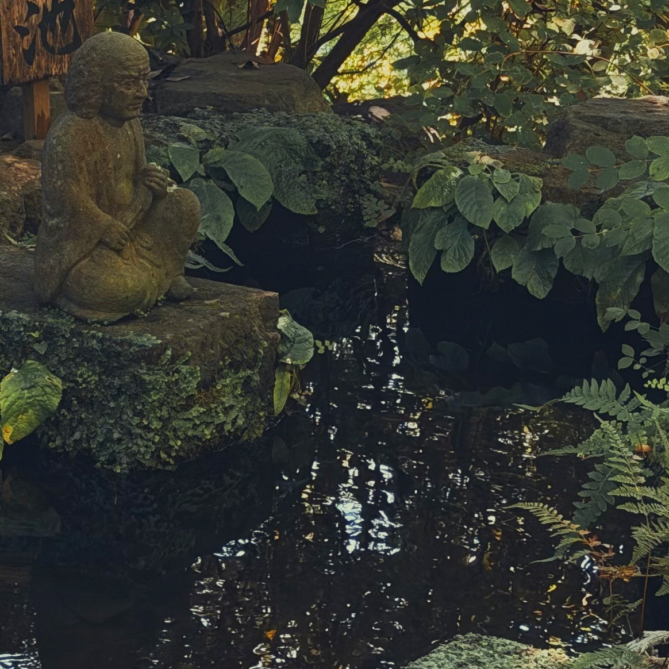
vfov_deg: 11.9
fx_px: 3214
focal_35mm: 147
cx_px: 172
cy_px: 279
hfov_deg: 11.9
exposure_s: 1/227
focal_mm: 6.76
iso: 200
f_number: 1.78
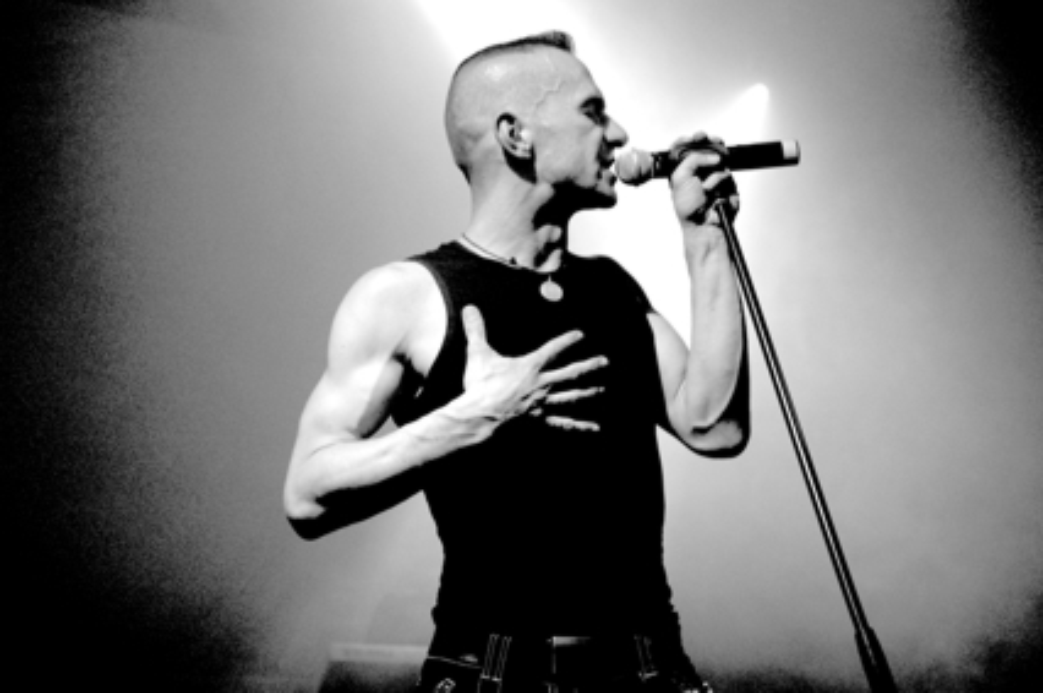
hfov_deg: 28.1
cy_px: 346
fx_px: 2084
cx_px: 522
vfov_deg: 18.9
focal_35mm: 72
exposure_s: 1/30
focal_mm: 48
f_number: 3.2
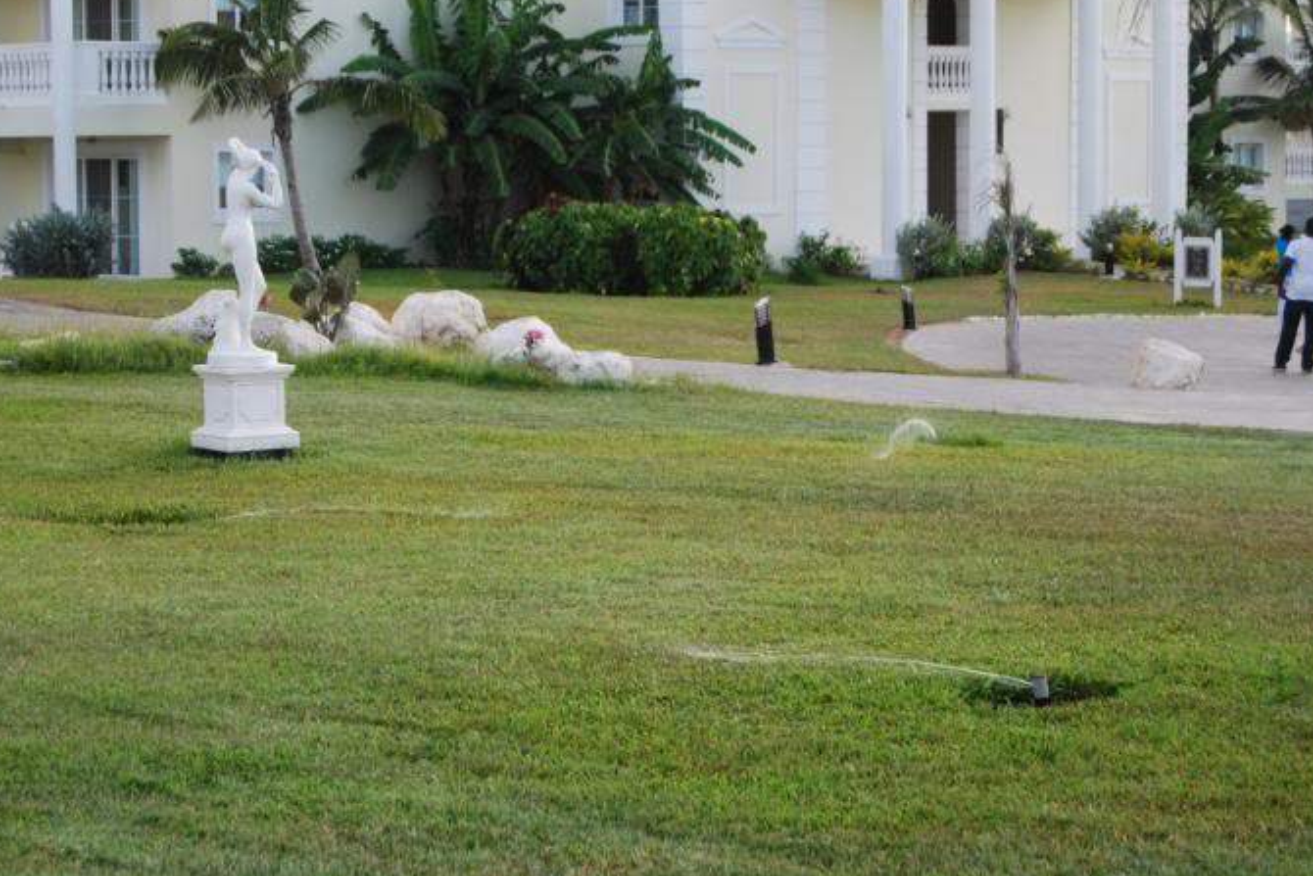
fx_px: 3597
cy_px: 416
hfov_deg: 20.7
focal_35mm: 99
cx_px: 645
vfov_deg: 13.9
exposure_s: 1/125
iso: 100
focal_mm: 55
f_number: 5.6
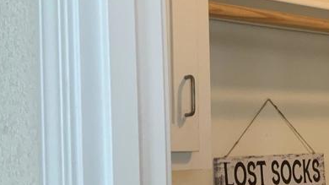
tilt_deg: +0.2
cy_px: 140
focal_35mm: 83
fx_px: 724
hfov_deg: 23.9
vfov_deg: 14.5
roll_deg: +2.7
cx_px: 368
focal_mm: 3
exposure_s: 1/60
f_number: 1.8
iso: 125
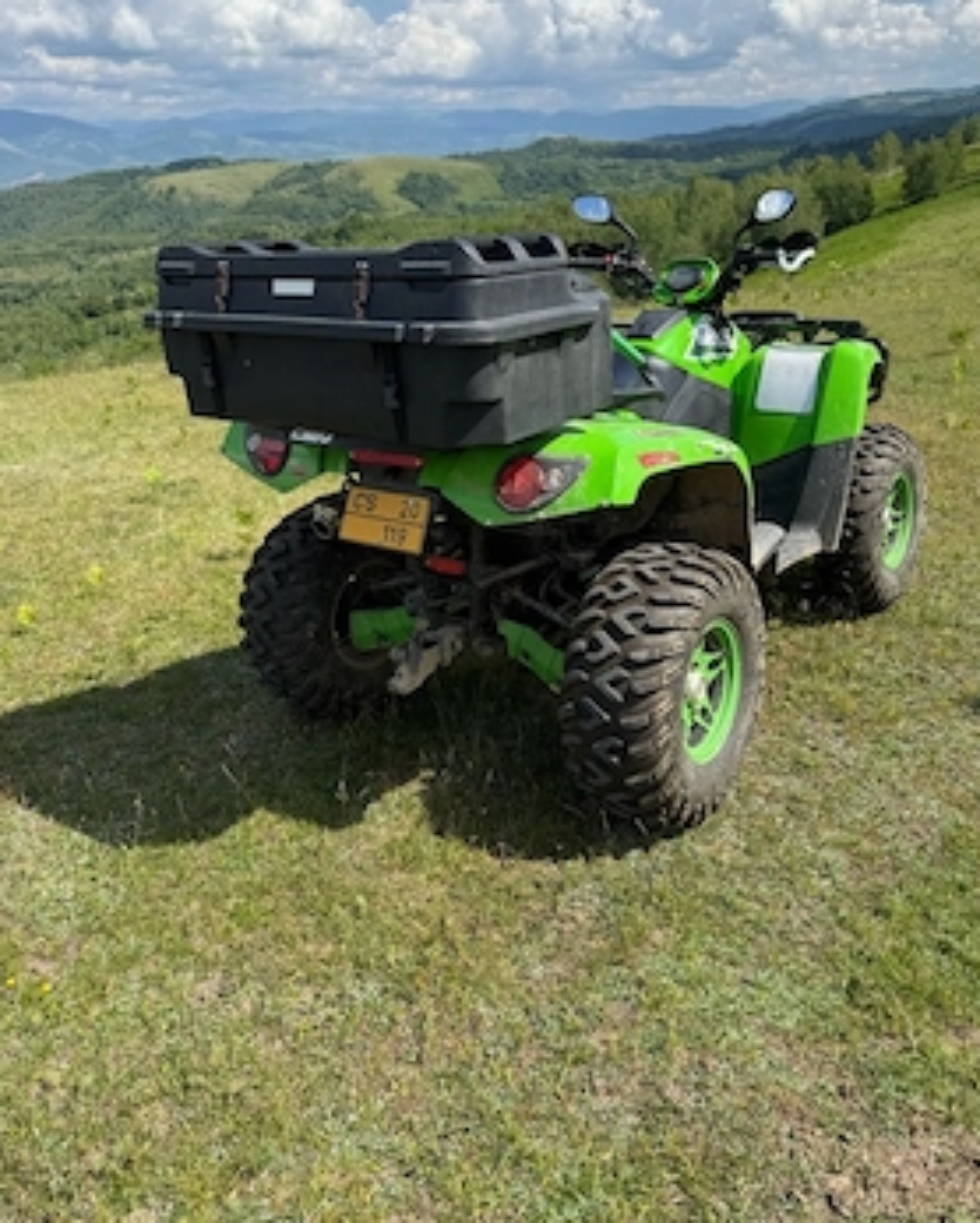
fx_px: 978
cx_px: 515
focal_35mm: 27
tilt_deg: -21.7
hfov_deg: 53.2
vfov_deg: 63.9
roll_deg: +2.2
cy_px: 543
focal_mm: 6.76
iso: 80
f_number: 1.78
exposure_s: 1/3584
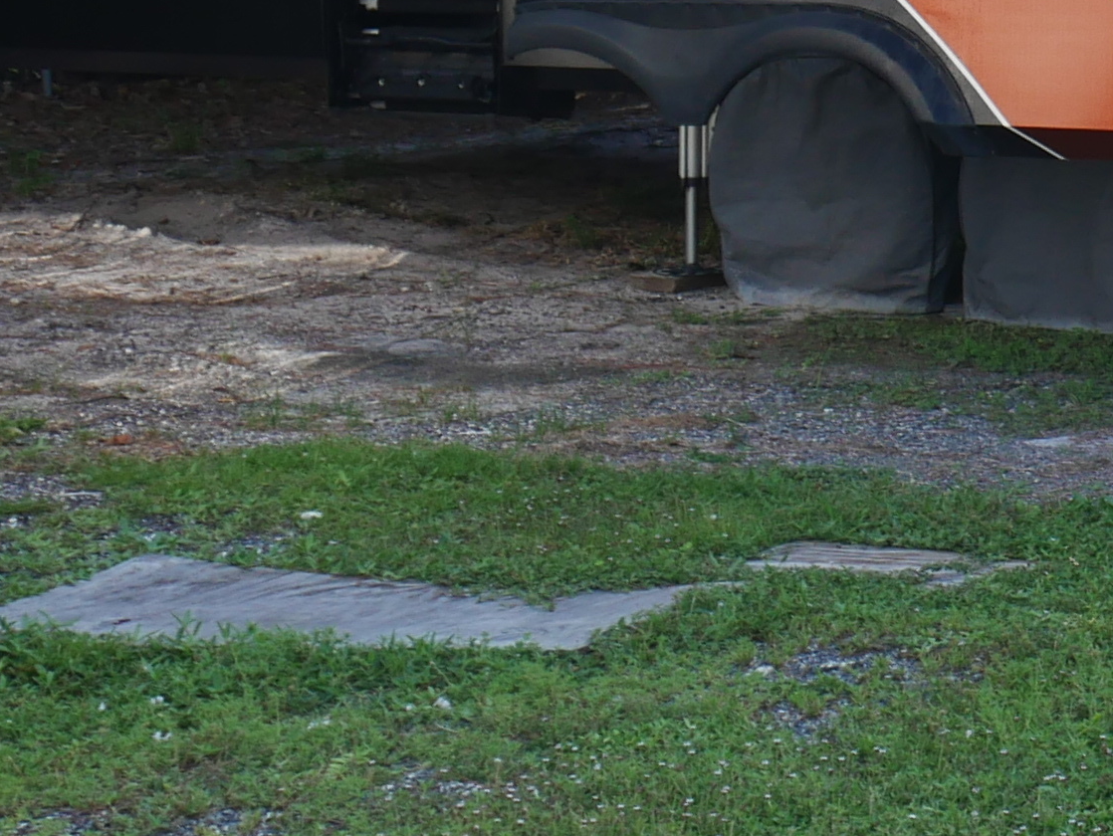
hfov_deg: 15.1
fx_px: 3700
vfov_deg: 12.7
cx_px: 1909
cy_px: -35
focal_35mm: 115
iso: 200
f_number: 5.6
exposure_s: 1/250
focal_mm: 14
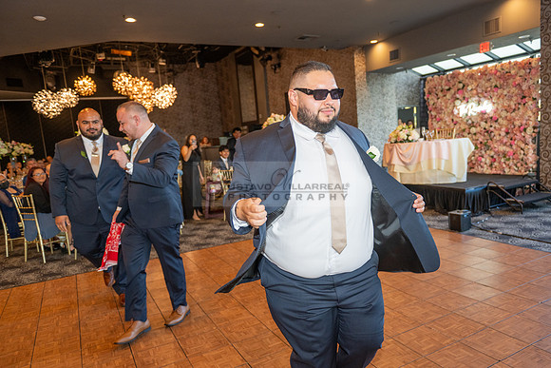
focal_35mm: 27
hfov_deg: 66.9
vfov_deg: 47.8
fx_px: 415
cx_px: 311
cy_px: 197
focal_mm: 24
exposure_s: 1/200
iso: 800
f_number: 2.8
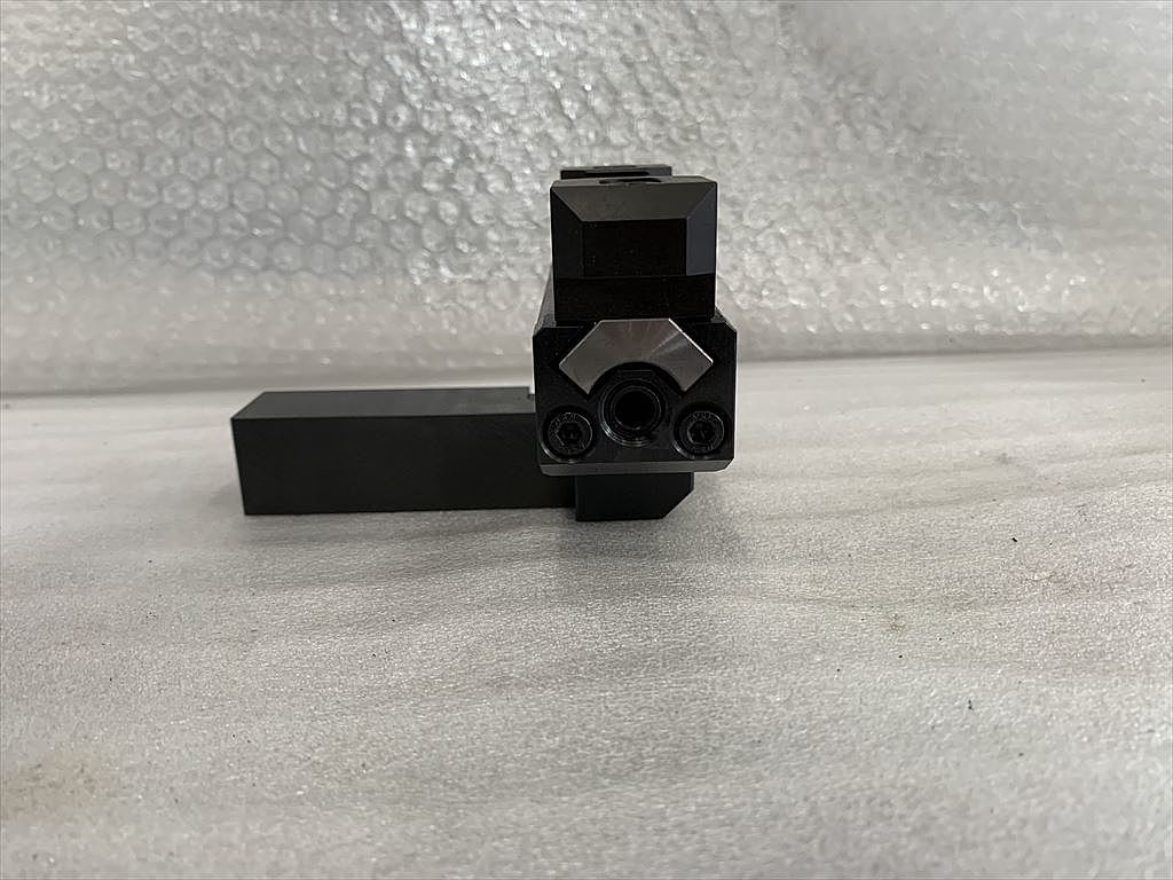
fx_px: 881
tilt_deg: -15.1
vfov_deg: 53.1
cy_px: 440
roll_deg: +1.3
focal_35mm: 26
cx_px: 586
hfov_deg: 67.3
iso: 100
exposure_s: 1/119
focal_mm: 4.25
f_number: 1.8
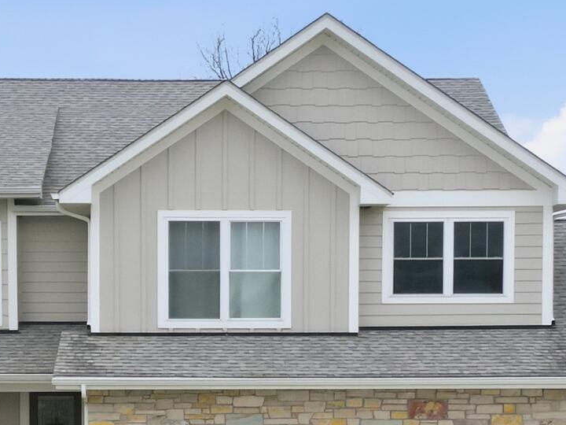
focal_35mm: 100
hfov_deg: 19.6
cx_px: 186
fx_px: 1635
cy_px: 391
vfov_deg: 14.6
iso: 110
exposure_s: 1/1250
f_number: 1.7
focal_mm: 6.7
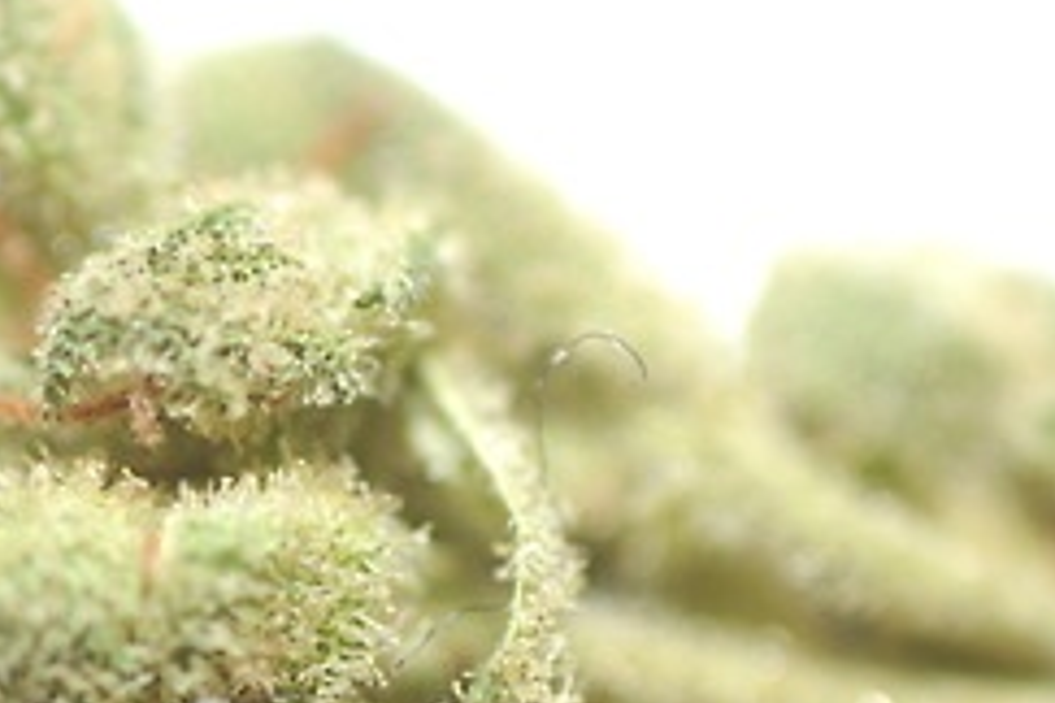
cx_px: 65
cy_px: 638
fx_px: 5421
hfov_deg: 11.0
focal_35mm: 185
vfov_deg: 7.4
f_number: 5
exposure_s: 1/60
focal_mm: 60
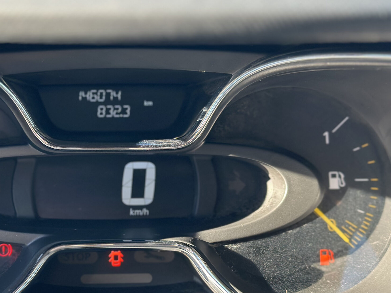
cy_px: 167
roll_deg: -0.3
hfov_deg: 26.1
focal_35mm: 74
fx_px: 836
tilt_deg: -25.4
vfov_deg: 19.9
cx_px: 110
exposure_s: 1/171
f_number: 1.78
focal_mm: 6.86
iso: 125
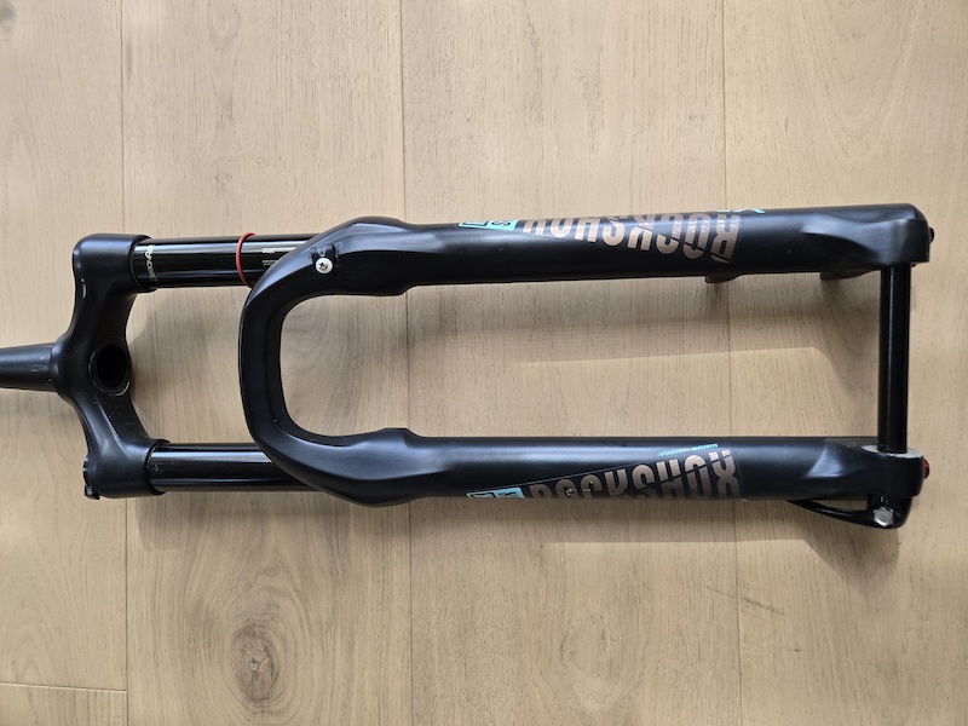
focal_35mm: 23
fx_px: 643
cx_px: 484
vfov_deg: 58.9
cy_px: 363
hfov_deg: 73.9
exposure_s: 1/120
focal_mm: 5.4
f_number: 1.8
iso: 200
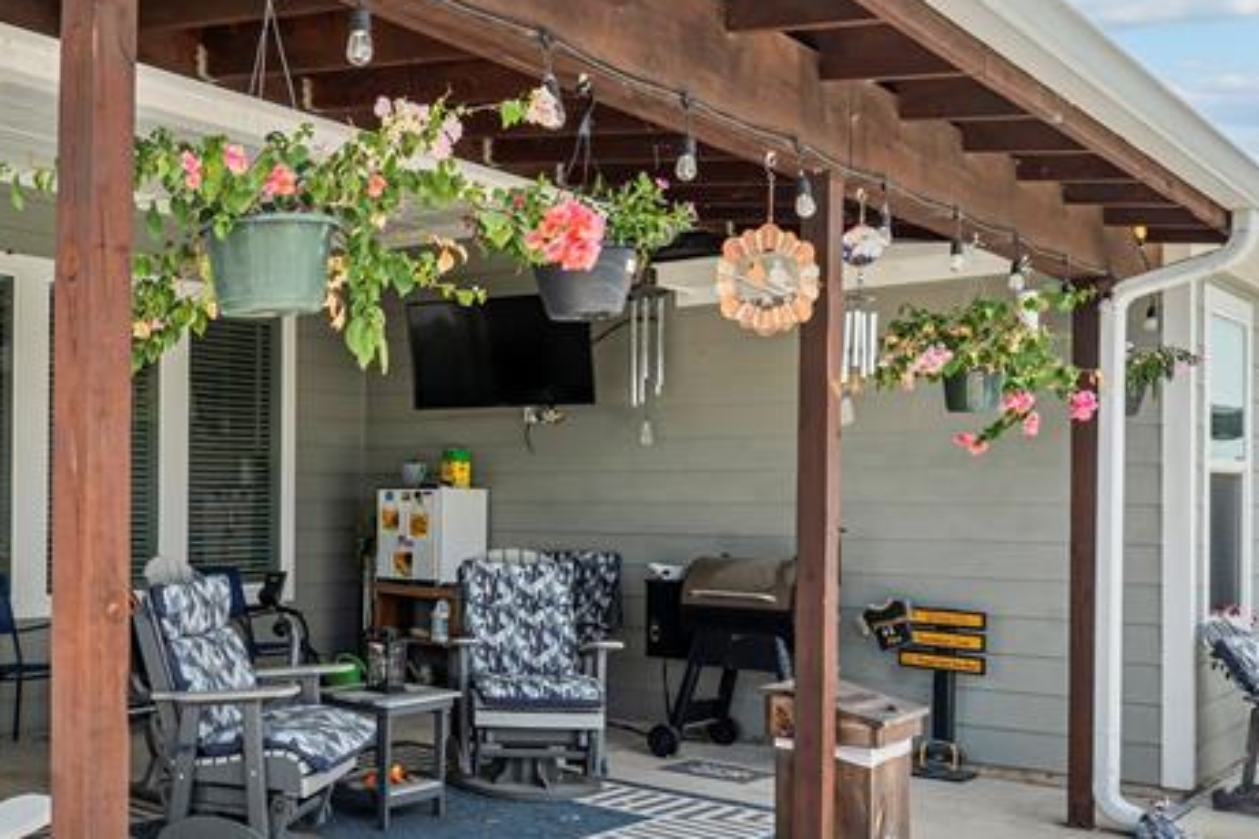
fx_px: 1398
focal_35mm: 40
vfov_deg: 33.3
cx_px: 229
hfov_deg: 45.7
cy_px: 508
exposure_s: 1/40
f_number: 11
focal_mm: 18
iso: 100
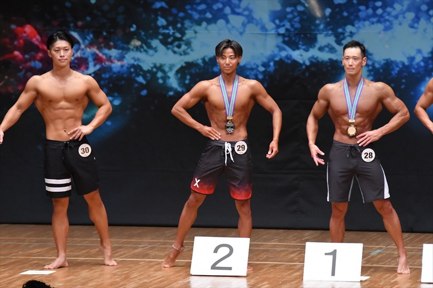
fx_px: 3246
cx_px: 216
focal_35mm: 270
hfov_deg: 7.6
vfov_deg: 5.1
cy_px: 144
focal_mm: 180
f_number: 5.6
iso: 6400
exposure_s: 1/400
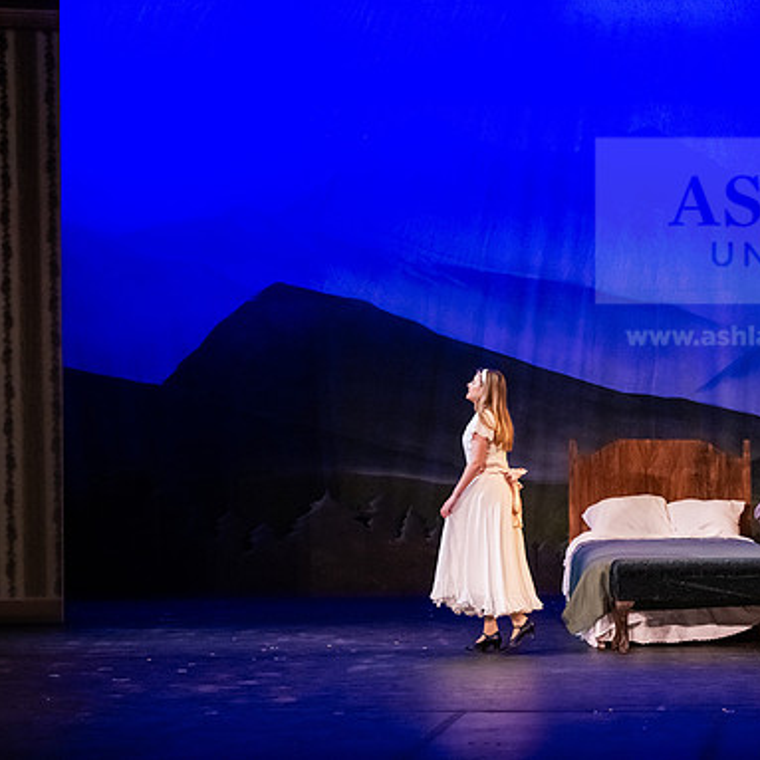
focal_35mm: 116
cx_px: 536
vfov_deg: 15.0
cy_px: 378
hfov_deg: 15.0
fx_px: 2881
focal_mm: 90
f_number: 2.8
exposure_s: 1/200
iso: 5000
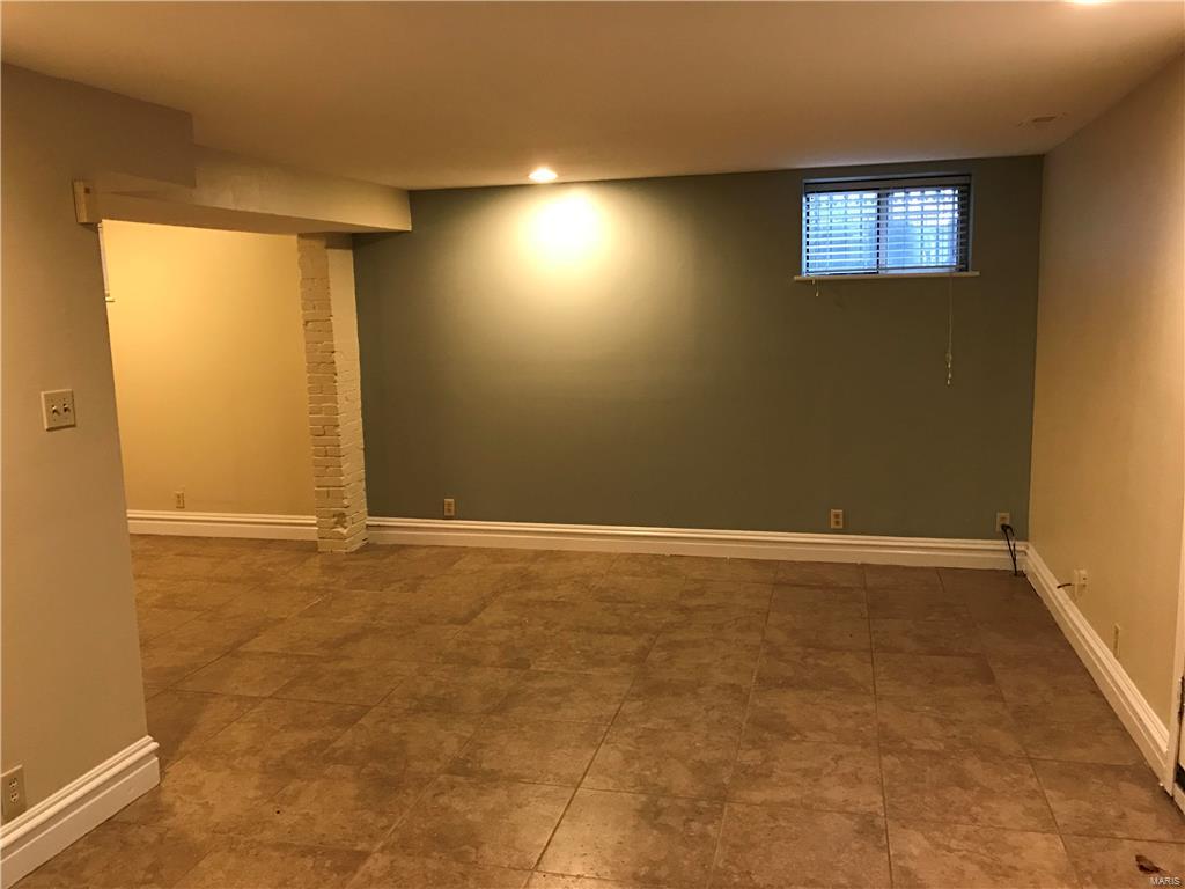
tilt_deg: -8.4
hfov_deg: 63.4
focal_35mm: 28
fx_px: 959
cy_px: 444
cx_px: 592
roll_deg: +1.6
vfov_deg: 49.7
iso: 80
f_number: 1.8
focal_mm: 3.99
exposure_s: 1/15
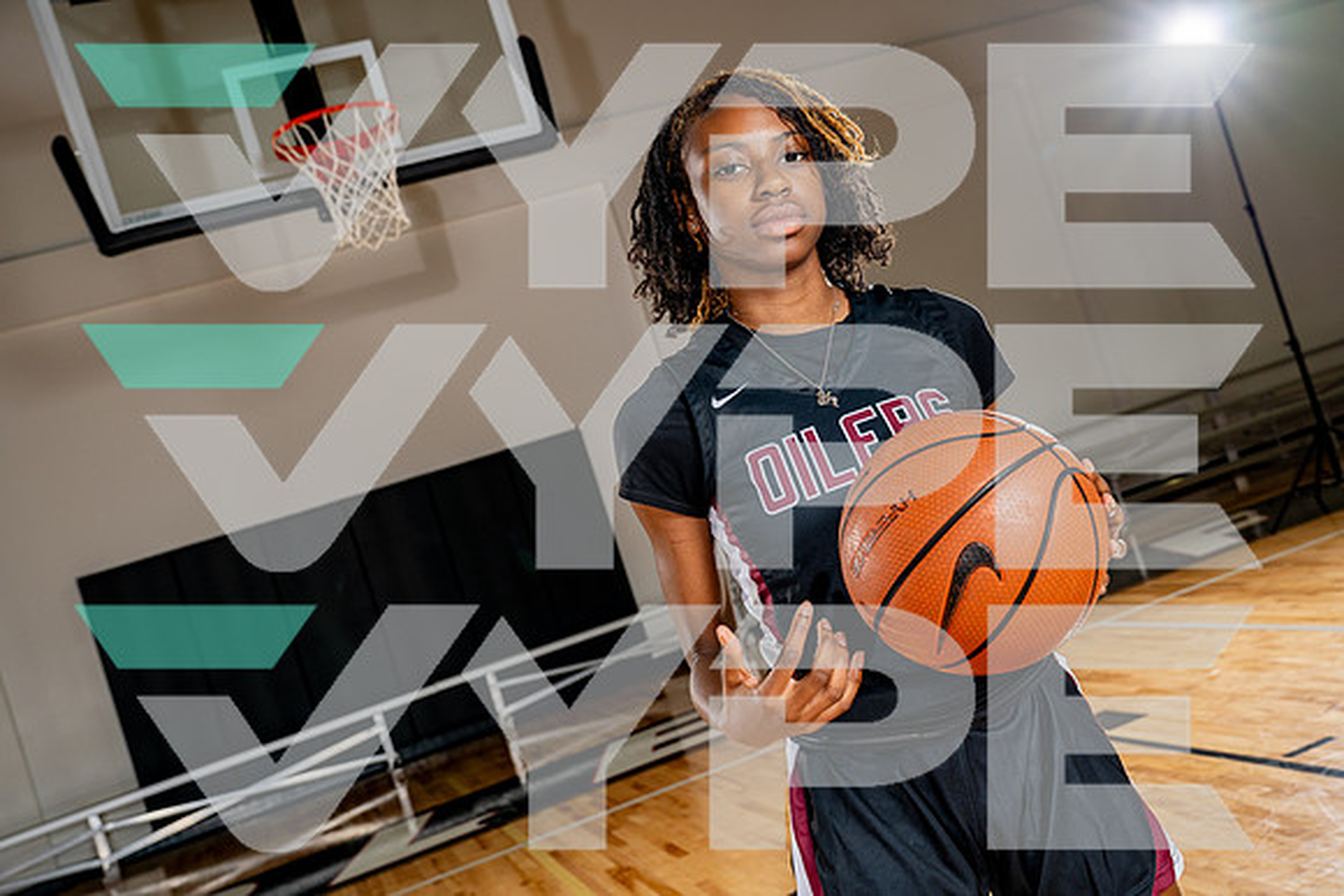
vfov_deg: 33.4
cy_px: 448
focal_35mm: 40
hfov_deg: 48.4
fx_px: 1494
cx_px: 672
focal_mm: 40
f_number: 5.6
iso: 200
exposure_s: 1/250
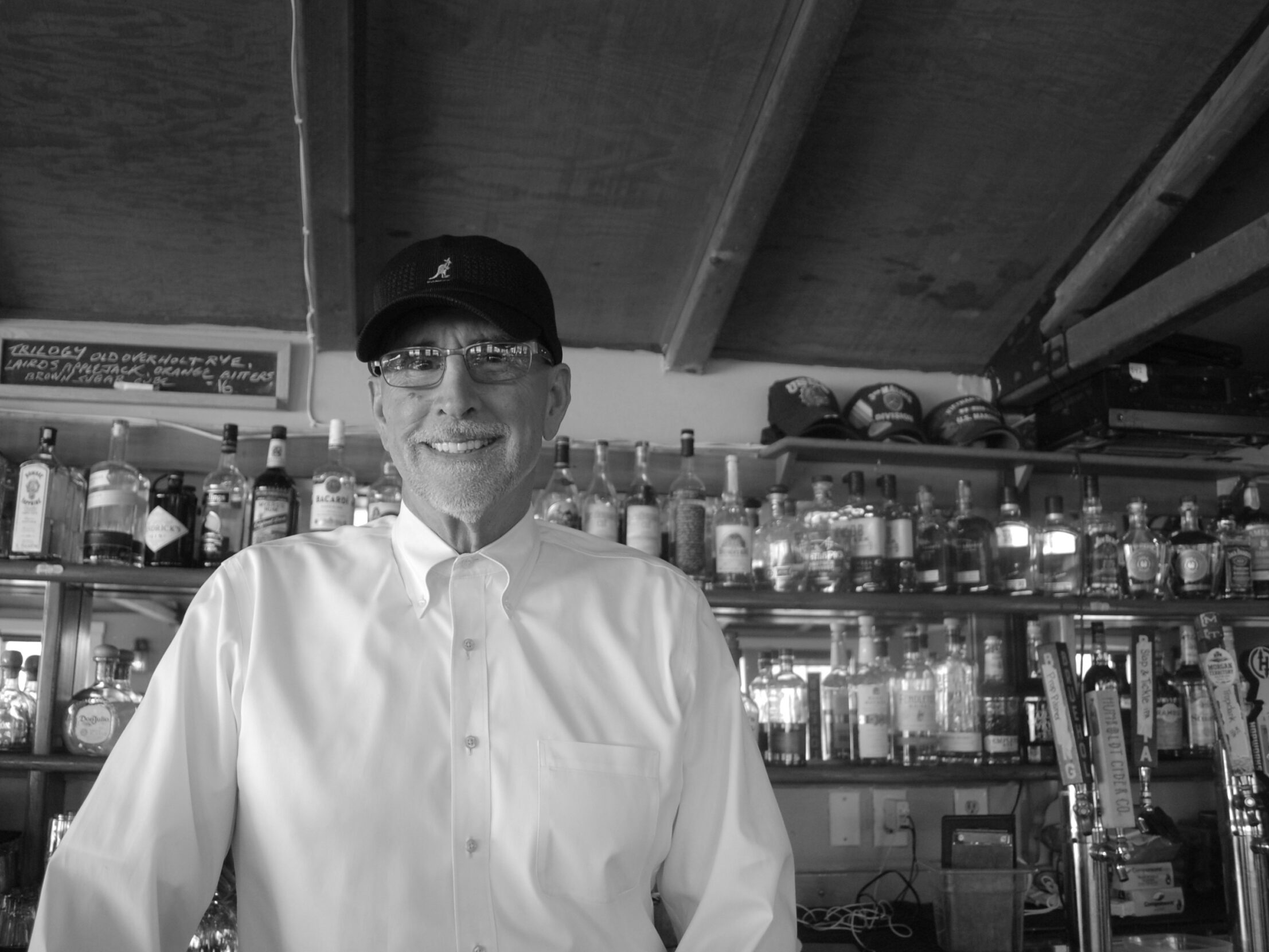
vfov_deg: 46.8
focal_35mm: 30
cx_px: 578
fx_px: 1100
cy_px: 485
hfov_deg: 59.9
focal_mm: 18
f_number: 3.5
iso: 560
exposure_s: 1/125
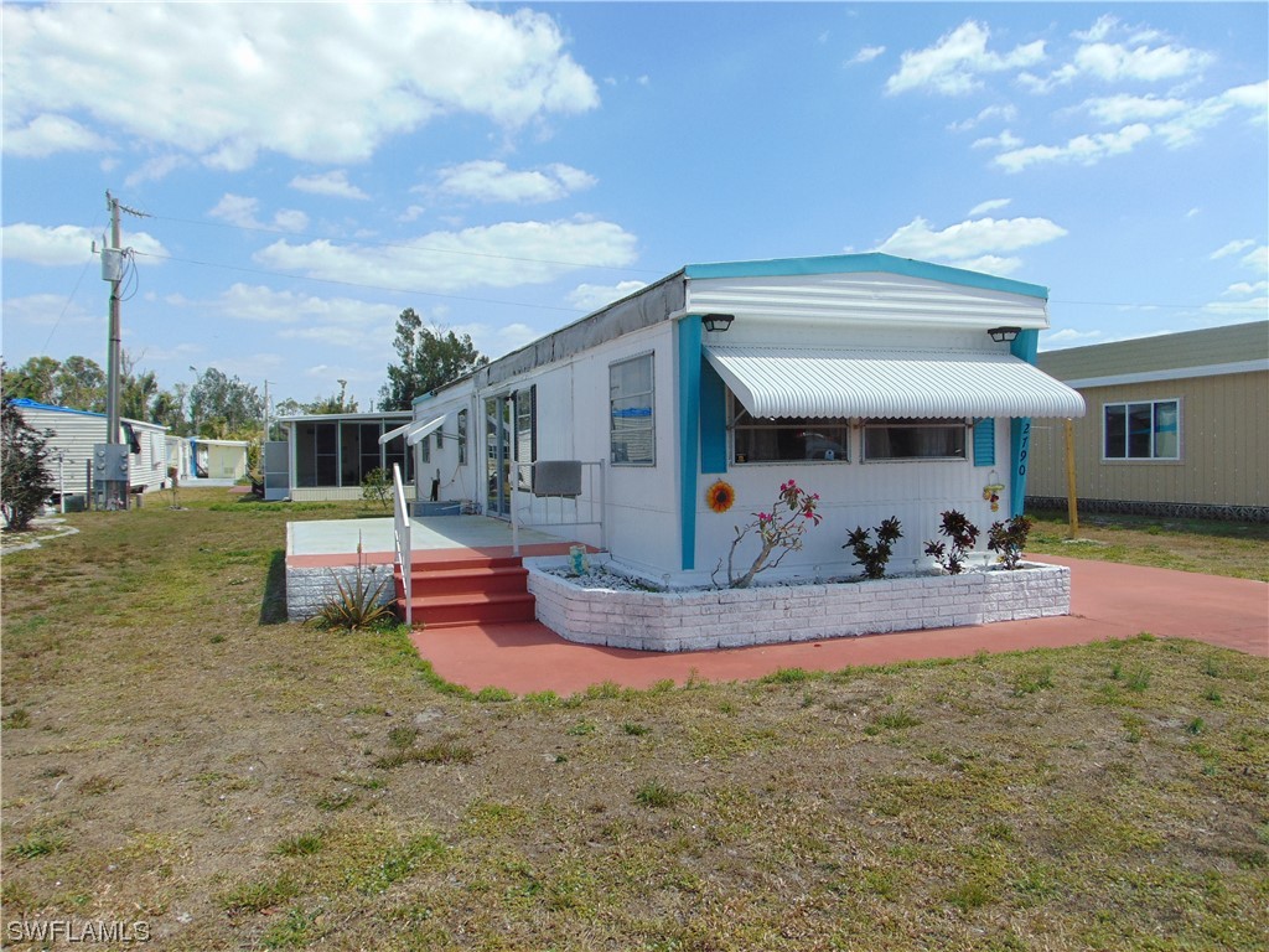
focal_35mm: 25
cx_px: 634
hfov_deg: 69.4
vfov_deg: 54.9
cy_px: 476
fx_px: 916
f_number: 7.7
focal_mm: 4.5
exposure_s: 1/250
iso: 80
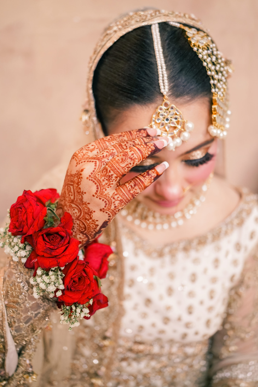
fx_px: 376
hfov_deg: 37.9
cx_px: 129
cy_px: 194
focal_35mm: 35
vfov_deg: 54.4
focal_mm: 35
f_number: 2.8
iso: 1000
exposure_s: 1/400
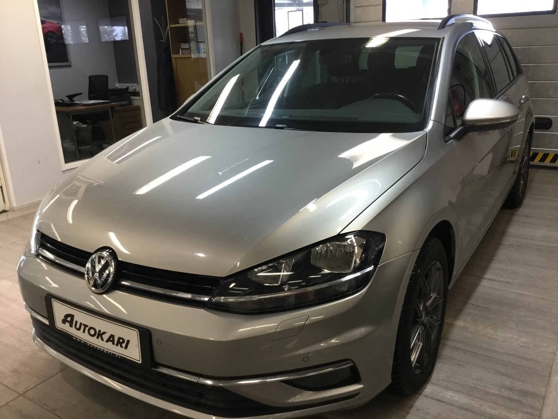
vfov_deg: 45.4
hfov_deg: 58.4
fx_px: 500
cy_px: 210
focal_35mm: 31
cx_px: 279
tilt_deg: -17.1
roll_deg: +3.9
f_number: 2.4
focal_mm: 3.3
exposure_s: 1/33
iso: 64
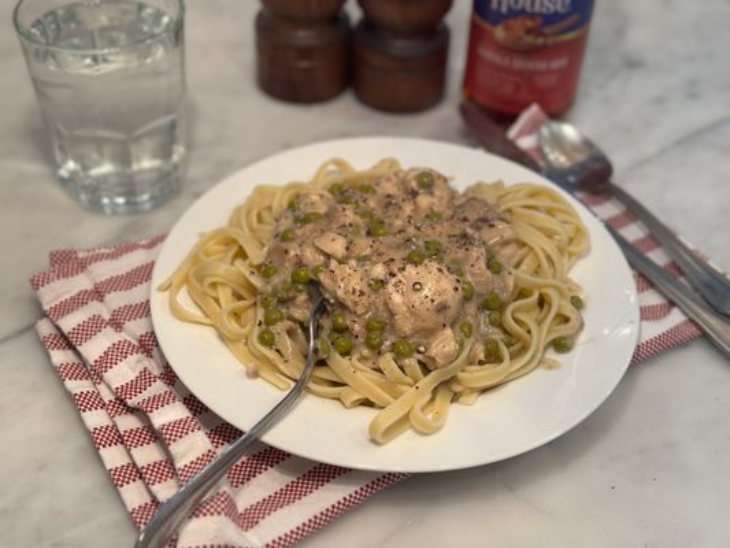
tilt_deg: -41.6
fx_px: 1012
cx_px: 365
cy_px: 274
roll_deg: -2.6
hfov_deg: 39.6
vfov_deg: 30.3
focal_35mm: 48
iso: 100
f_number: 1.78
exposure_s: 1/120
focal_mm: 6.86
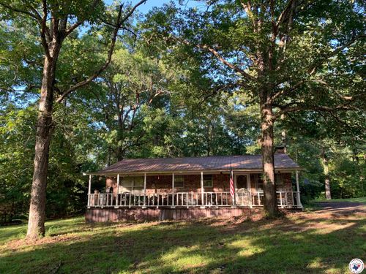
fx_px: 275
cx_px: 183
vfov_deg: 53.1
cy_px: 137
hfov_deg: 67.3
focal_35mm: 26
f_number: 1.8
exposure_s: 1/121
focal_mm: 4.25
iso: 40
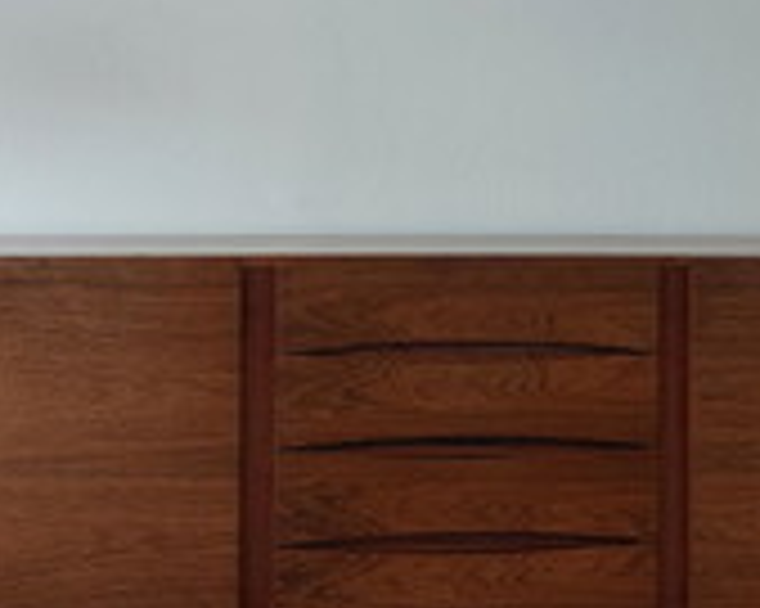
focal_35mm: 74
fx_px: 1664
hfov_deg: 25.6
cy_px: 180
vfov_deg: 20.6
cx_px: 486
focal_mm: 5.23
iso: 160
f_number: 1.8
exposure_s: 1/50
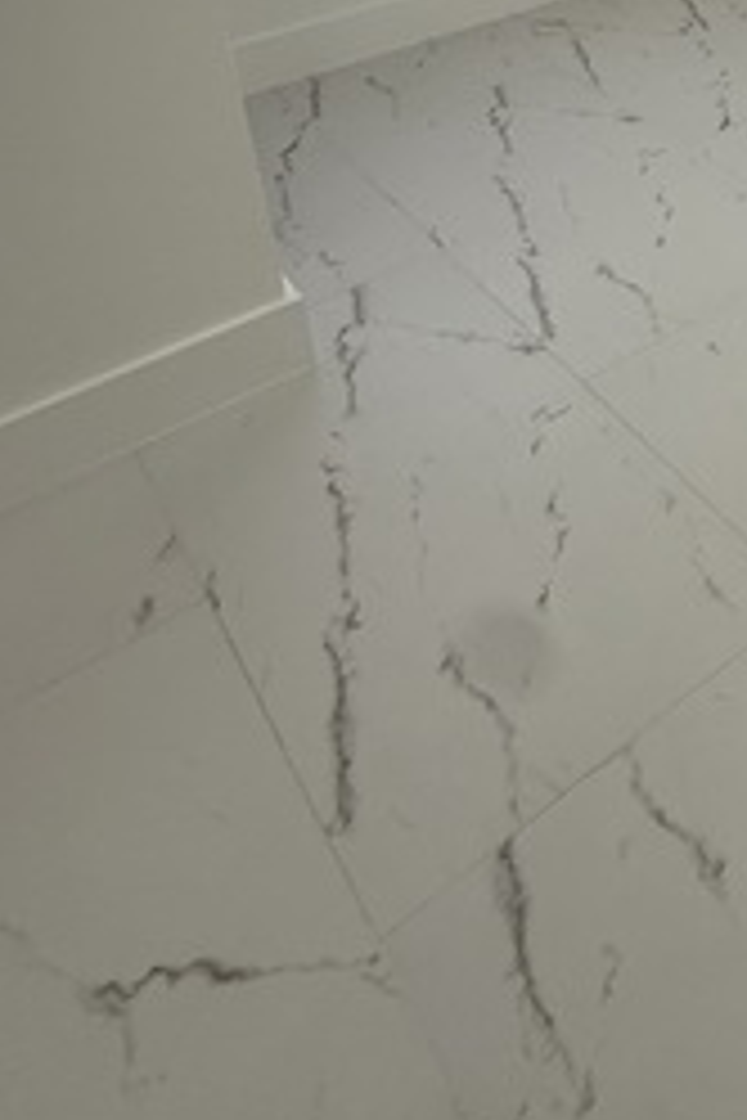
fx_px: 1214
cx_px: 940
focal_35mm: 39
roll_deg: -0.1
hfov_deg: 28.7
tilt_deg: -20.6
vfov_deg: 41.6
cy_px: -52
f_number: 2.2
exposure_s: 1/100
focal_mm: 2.22
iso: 125
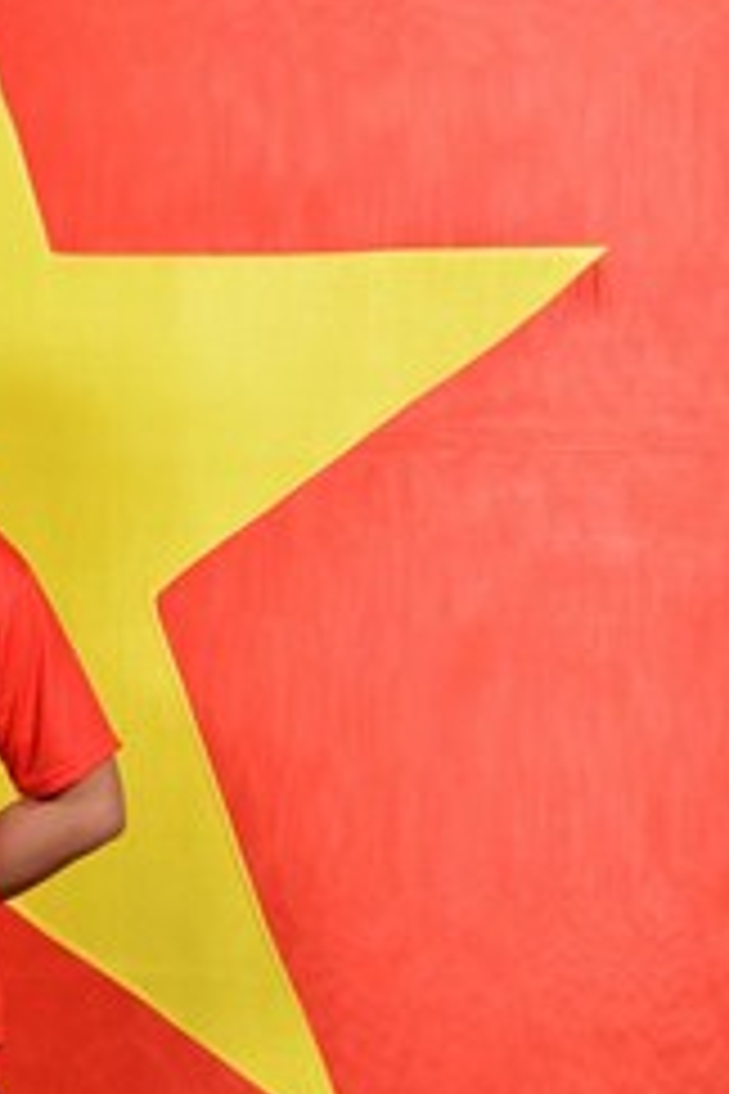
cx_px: -90
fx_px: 4374
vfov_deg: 14.2
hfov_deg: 9.4
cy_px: 464
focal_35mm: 144
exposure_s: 1/200
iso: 100
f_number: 5
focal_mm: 70
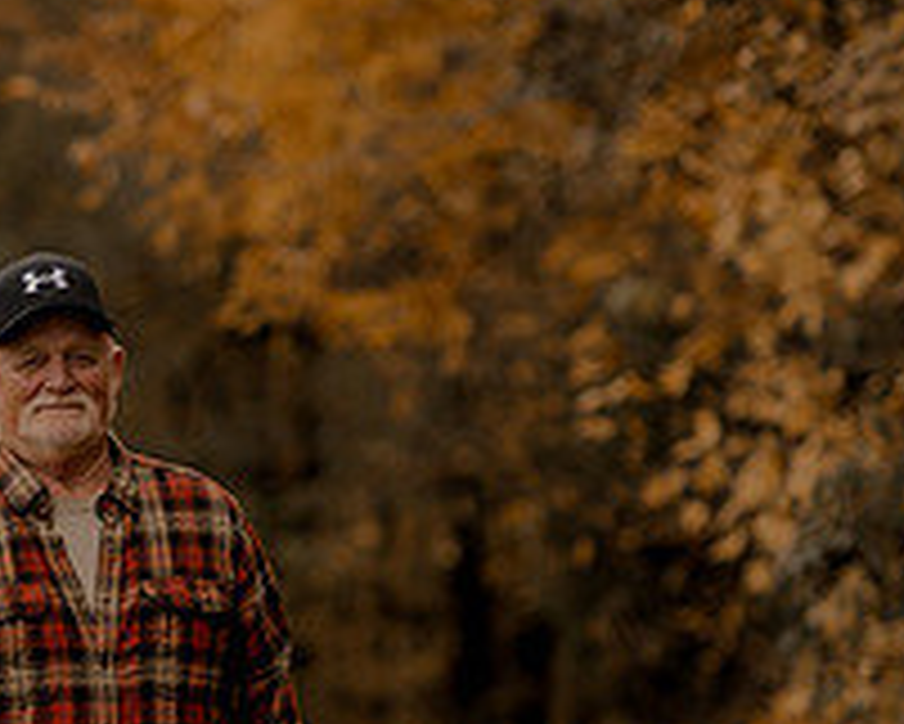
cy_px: 823
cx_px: -243
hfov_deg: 7.2
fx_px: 7067
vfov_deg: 5.8
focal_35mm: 264
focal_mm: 85
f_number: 1.8
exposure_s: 1/2500
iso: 250
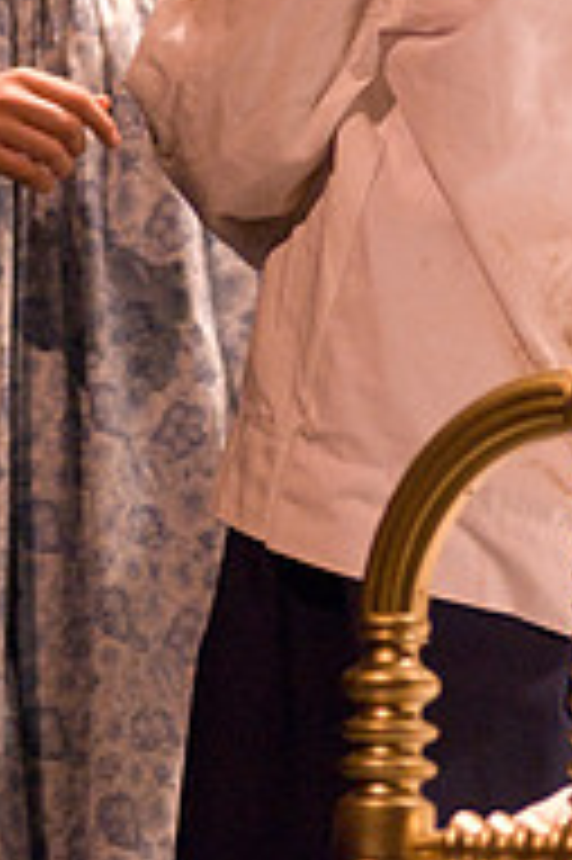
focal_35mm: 478
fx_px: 11416
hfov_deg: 2.9
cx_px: 155
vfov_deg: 4.3
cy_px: 185
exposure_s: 1/100
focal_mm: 135
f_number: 2.8
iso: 1600
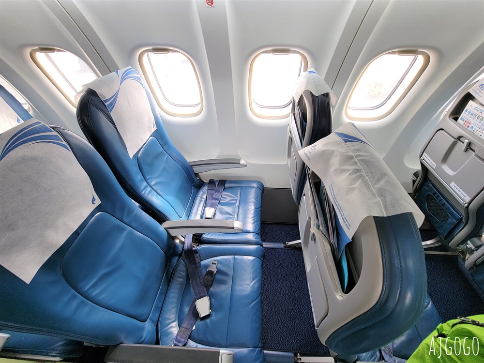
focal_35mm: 13
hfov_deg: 106.2
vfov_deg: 89.9
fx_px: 182
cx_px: 242
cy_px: 182
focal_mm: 2.2
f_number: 2.2
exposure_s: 1/60
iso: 80
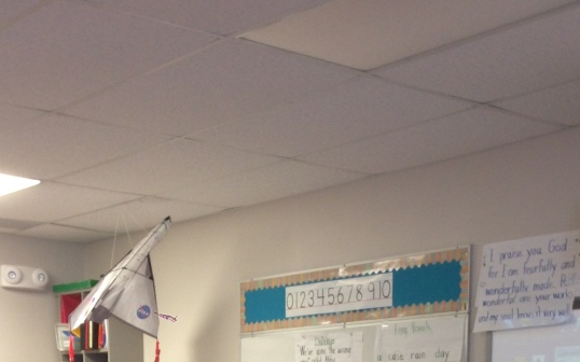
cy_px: 630
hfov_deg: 26.5
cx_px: 315
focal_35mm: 78
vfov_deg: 14.8
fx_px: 1233
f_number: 2.4
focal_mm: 4.12
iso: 64
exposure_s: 1/20
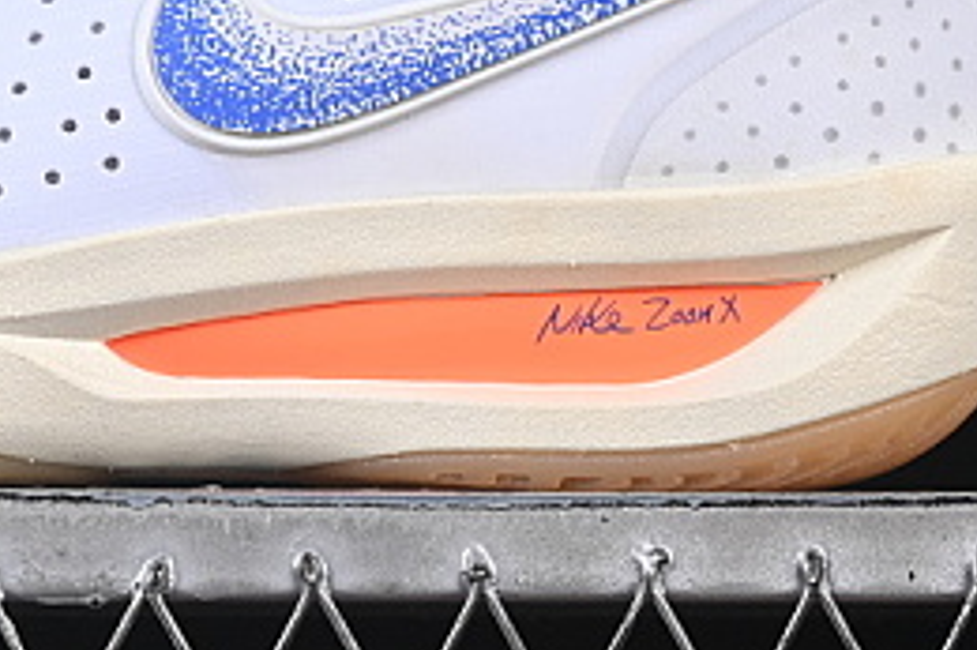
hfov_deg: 8.9
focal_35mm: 231
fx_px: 6265
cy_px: -130
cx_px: 109
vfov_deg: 5.9
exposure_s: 1/80
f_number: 8
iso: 160
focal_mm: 50
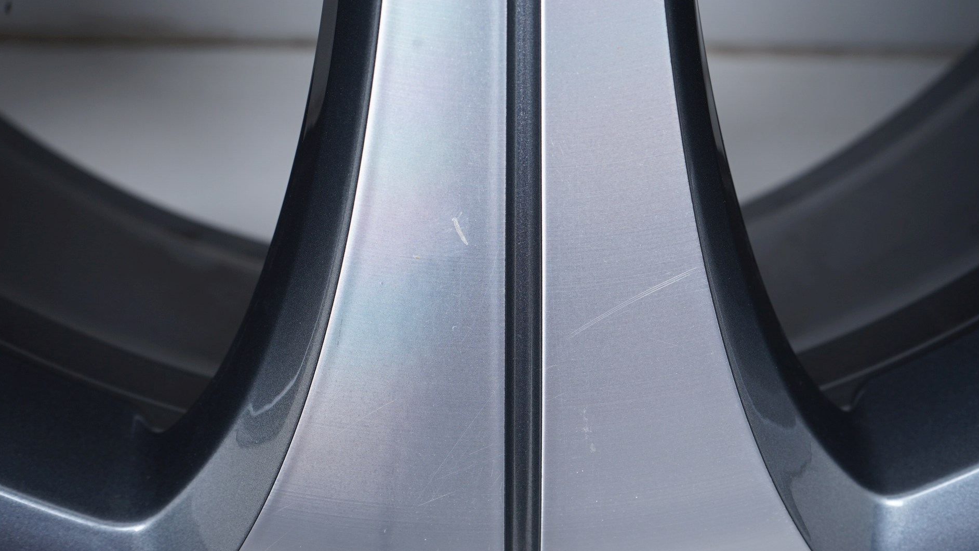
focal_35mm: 48
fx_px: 1246
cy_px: 223
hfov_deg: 42.9
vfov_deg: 24.9
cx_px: 495
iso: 250
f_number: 7.1
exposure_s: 1/125
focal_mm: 45
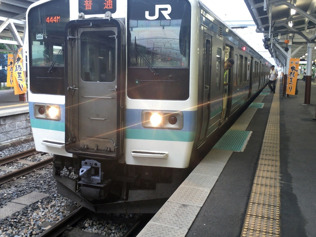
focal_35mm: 35
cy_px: 99
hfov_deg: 52.6
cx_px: 152
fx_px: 320
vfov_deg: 40.6
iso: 100
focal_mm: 4.15
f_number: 2.2
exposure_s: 1/30
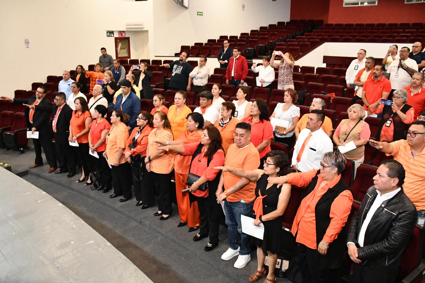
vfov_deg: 47.9
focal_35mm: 27
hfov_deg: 67.4
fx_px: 319
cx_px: 212
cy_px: 142
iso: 5000
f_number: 4
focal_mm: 18
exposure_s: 1/60
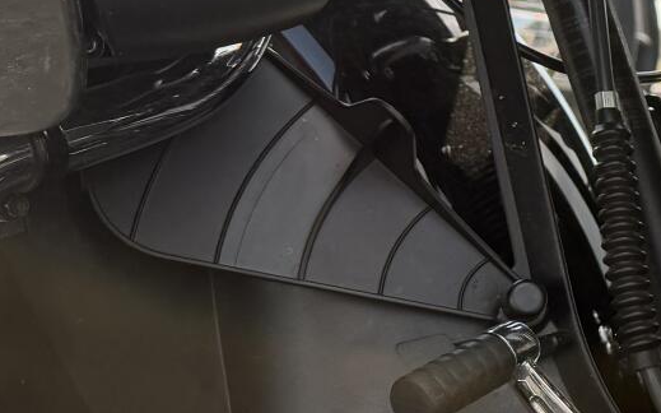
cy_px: 168
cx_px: 1047
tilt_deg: -3.5
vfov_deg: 13.3
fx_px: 1765
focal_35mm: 98
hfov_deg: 18.3
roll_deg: -0.7
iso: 100
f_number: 1.78
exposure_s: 1/849
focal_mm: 6.76
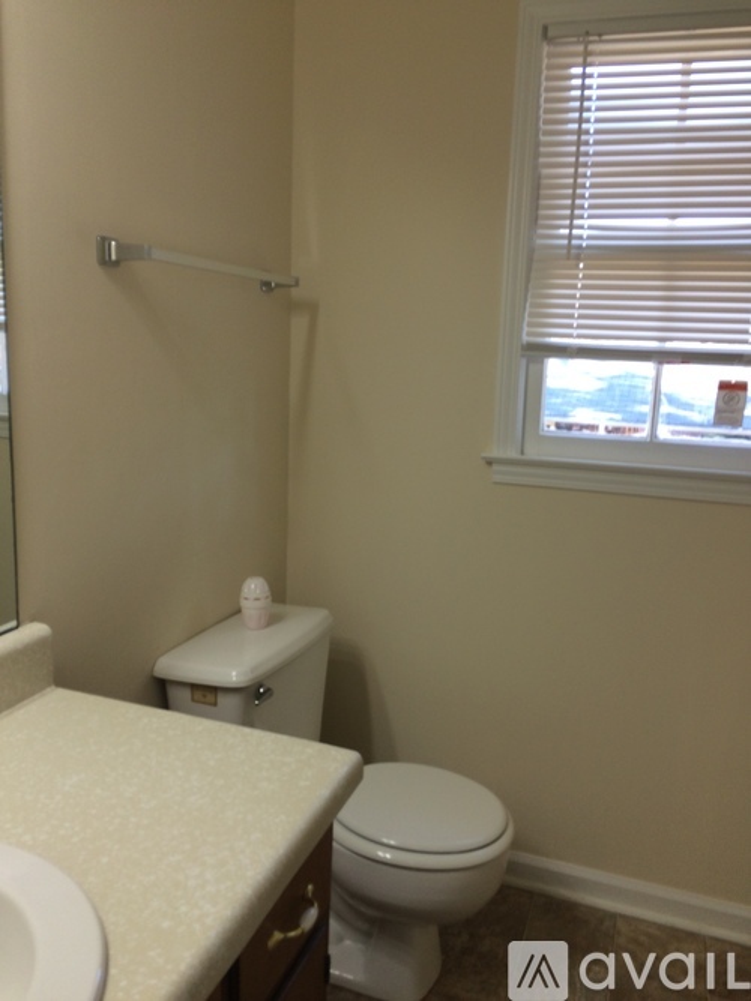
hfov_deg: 48.2
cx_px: 376
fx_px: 839
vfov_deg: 61.7
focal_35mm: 29
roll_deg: -0.8
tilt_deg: -11.4
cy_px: 500
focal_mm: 4.15
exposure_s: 1/60
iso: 40
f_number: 2.2
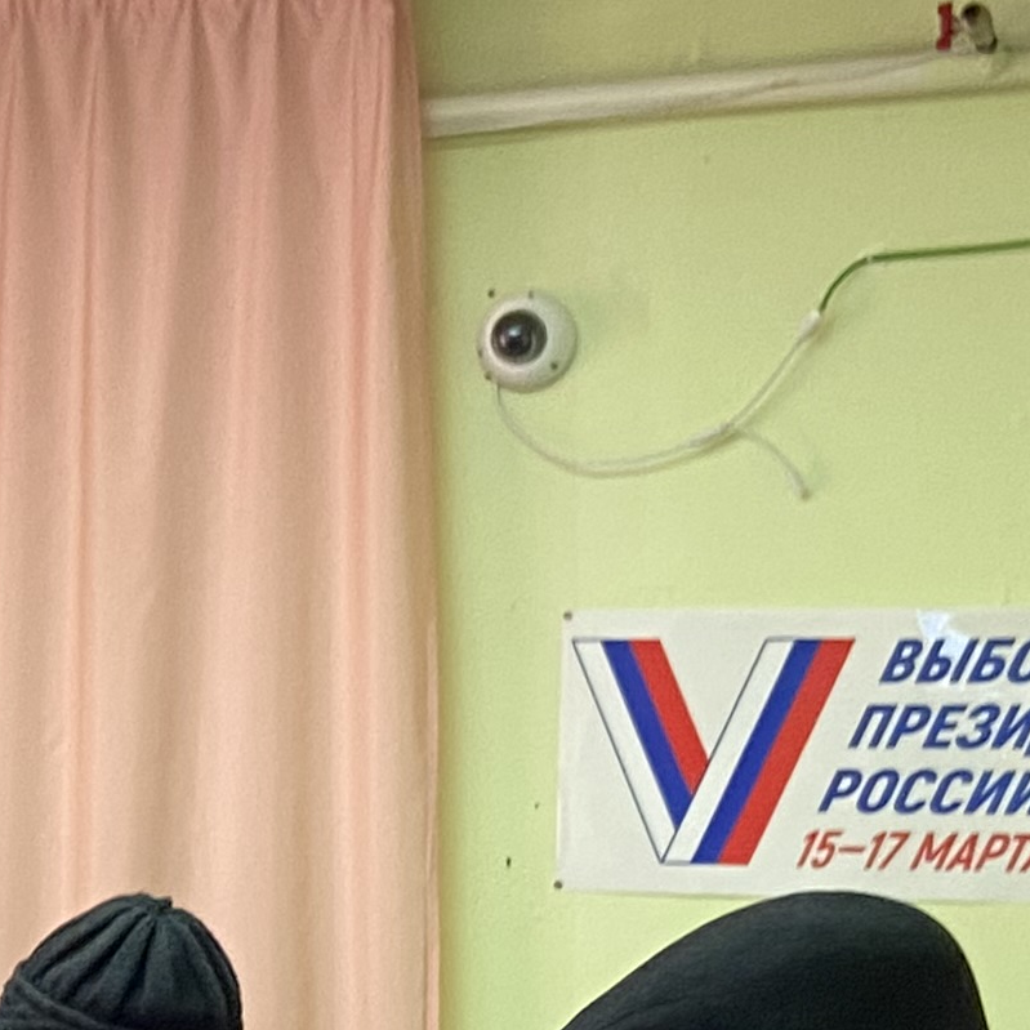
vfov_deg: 14.7
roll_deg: -0.5
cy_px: 1103
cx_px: -280
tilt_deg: -3.3
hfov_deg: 14.4
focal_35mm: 116
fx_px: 3905
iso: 125
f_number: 1.8
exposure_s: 1/82
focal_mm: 4.25
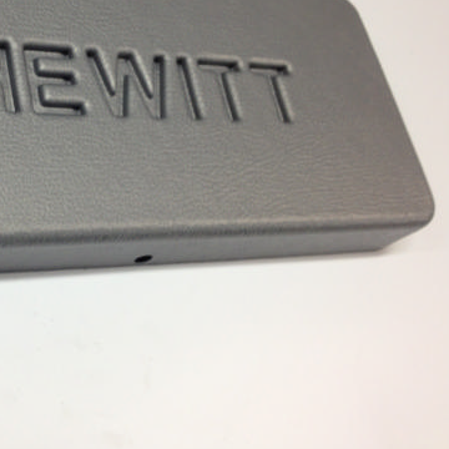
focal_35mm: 55
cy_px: 155
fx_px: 807
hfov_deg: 30.0
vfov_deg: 30.9
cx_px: 64
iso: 80
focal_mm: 4.28
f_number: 2.4
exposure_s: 1/20
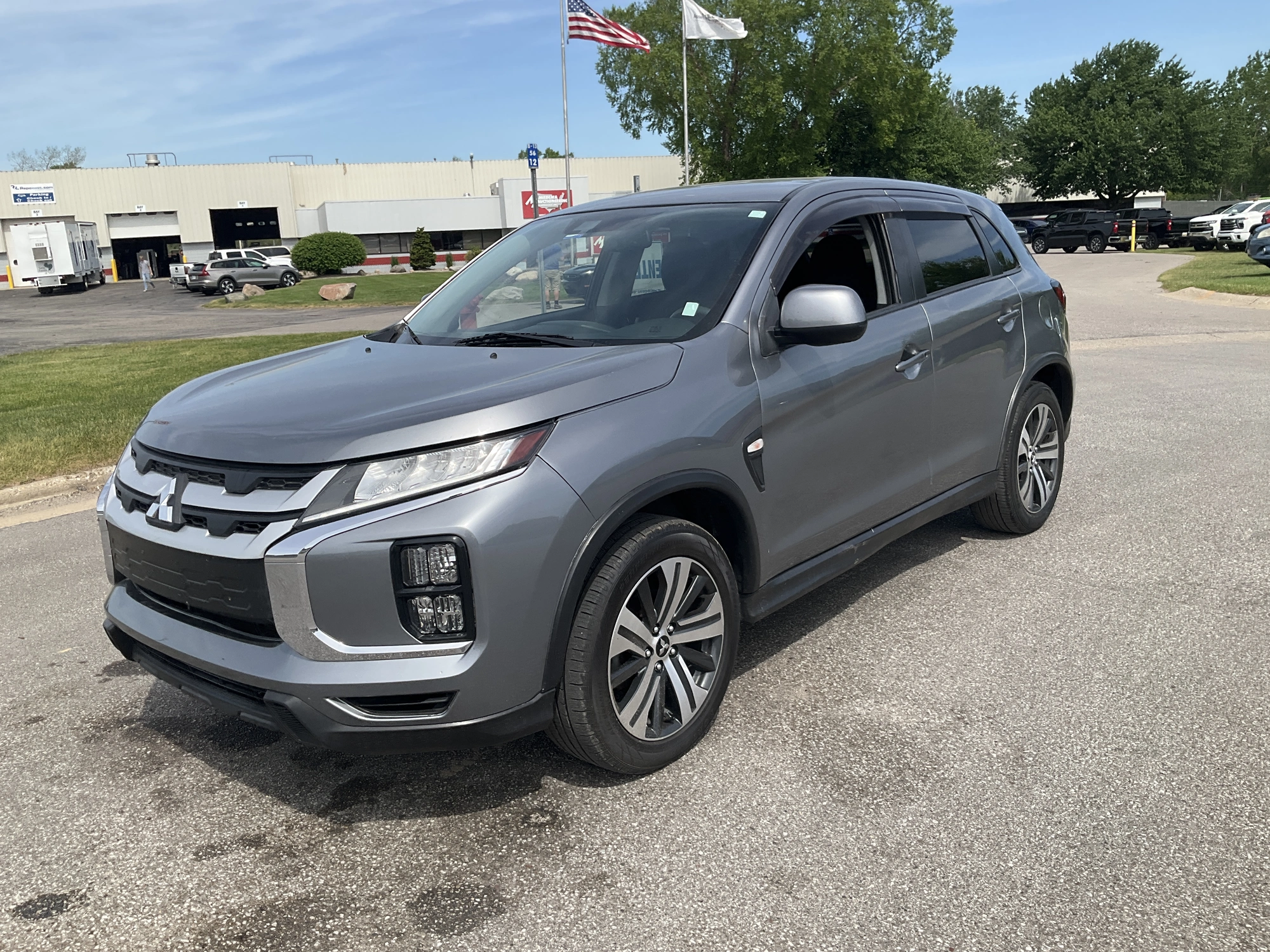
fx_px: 1064
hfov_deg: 61.7
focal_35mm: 29
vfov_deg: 48.2
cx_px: 635
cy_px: 476
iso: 25
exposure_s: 1/1534
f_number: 1.8
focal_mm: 3
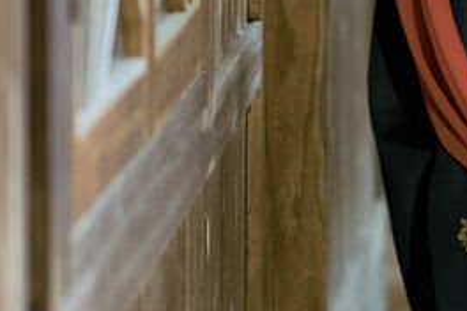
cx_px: 803
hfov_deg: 5.3
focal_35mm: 386
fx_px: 5007
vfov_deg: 3.6
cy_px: 99
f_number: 1.8
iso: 1250
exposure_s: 1/200
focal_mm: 85
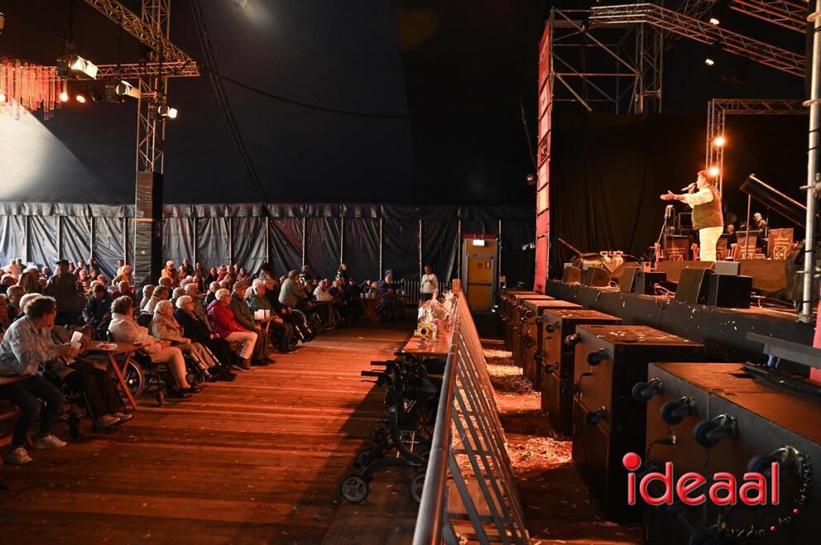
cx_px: 410
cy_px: 272
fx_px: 547
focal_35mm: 24
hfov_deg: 73.8
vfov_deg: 53.0
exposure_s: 1/60
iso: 3200
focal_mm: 24
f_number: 4
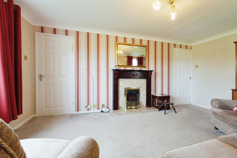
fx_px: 99
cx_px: 118
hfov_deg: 100.4
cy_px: 79
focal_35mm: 15
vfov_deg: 77.3
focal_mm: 10
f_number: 8
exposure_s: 1/6
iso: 160
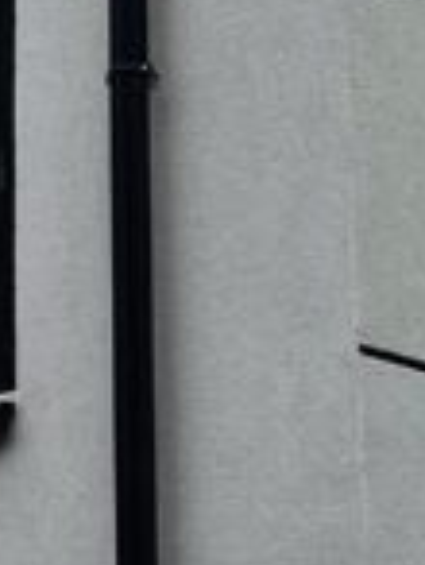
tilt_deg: +22.3
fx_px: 2971
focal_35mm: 182
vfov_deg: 10.6
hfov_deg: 8.2
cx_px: 247
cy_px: -178
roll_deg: +0.9
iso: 50
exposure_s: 1/2571
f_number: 1.5
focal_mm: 5.7
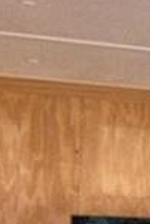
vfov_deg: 12.7
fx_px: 991
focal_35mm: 159
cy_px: 239
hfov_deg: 6.9
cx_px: 573
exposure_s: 1/40
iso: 200
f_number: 4.5
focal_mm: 10
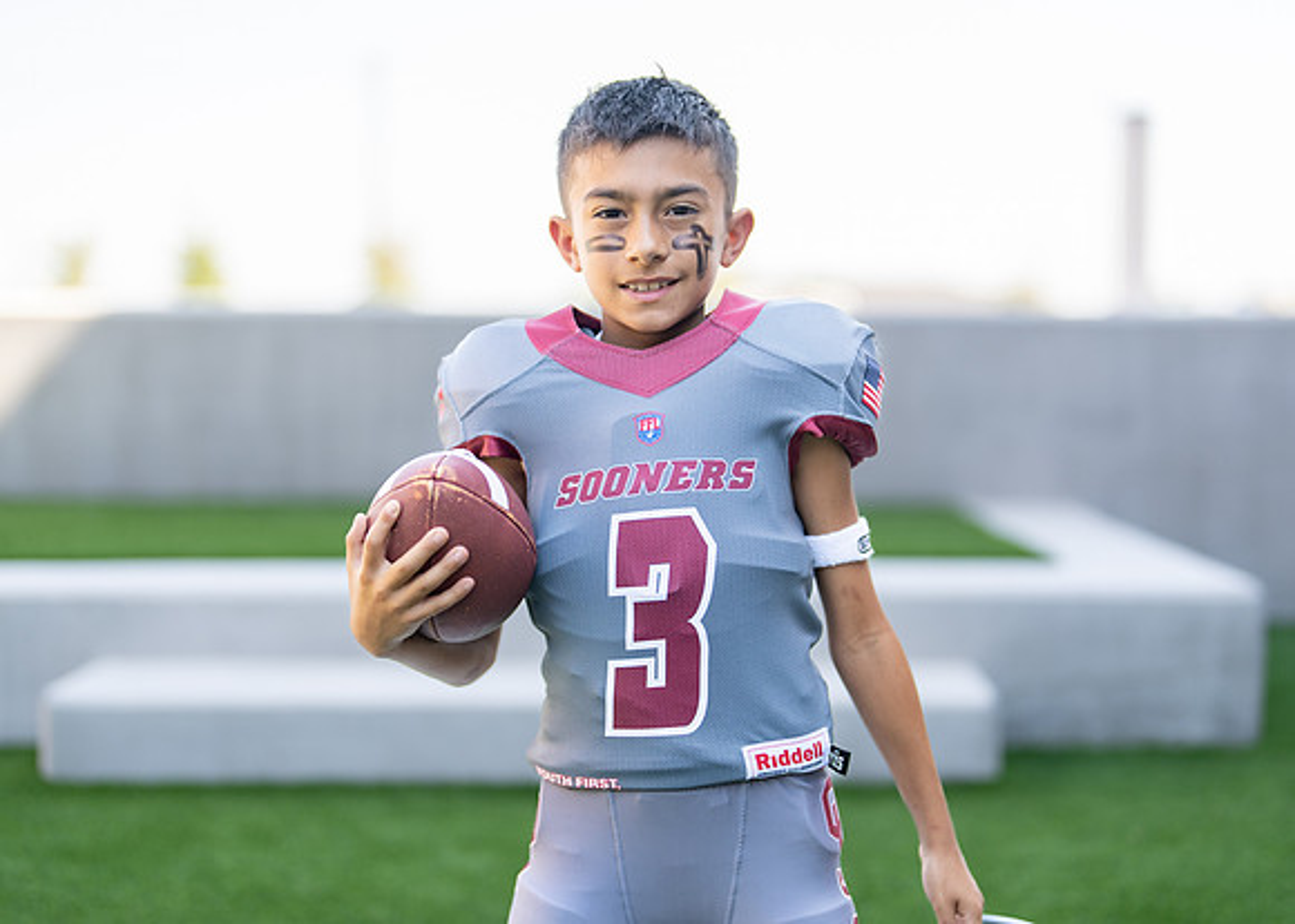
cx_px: 686
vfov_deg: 24.4
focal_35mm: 58
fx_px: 2140
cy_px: 449
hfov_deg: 33.7
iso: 100
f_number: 1.2
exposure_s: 1/1600
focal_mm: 50
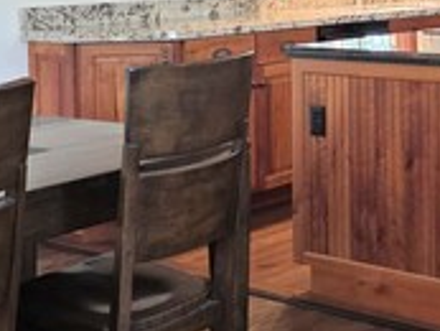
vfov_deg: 16.9
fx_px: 1081
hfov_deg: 22.5
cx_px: 394
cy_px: -15
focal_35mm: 85
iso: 400
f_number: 1.7
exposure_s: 1/120
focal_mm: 6.3
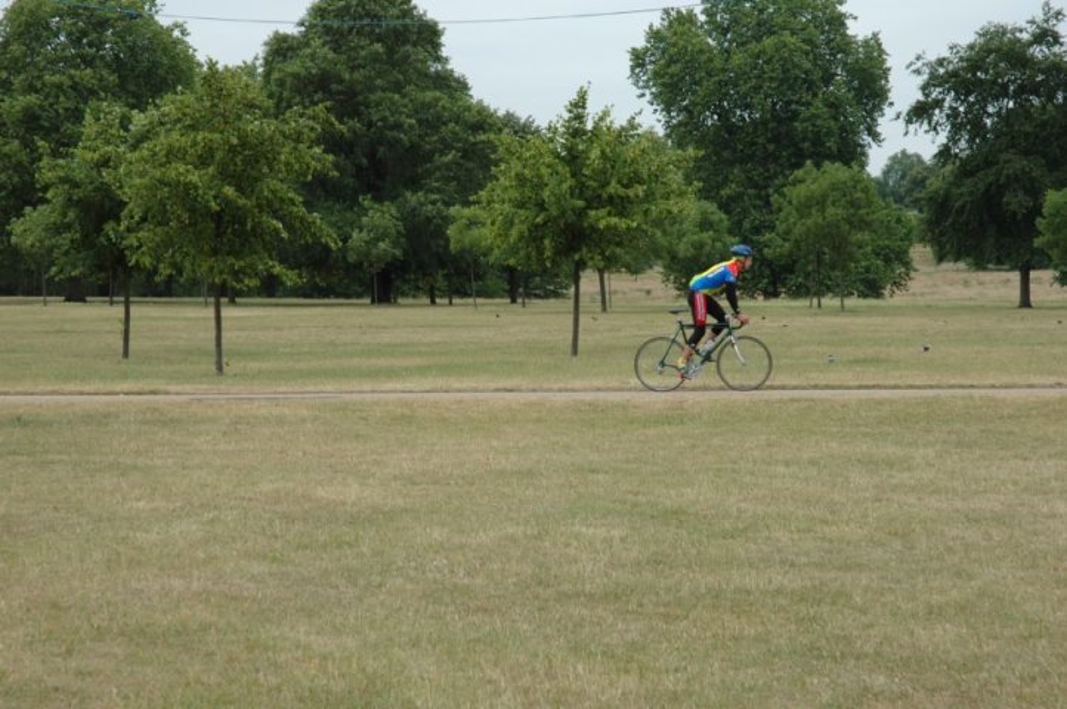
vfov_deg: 15.2
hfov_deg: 22.6
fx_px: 2665
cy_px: 354
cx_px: 534
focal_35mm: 90
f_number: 8
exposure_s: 1/200
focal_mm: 60
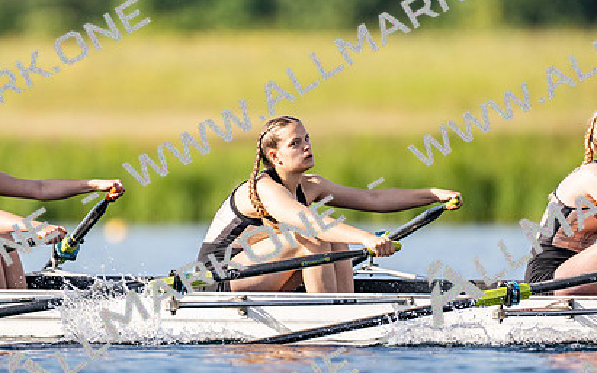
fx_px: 14059
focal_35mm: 864
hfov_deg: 2.4
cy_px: 191
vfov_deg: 1.5
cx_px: 302
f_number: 4
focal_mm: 600
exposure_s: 1/2500
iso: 360
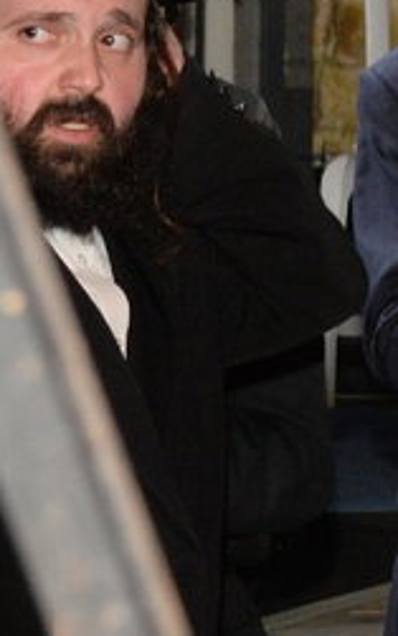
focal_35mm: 398
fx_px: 6903
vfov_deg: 5.3
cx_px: 1364
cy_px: 174
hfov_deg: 3.2
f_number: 7.1
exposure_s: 1/200
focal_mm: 70
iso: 2500
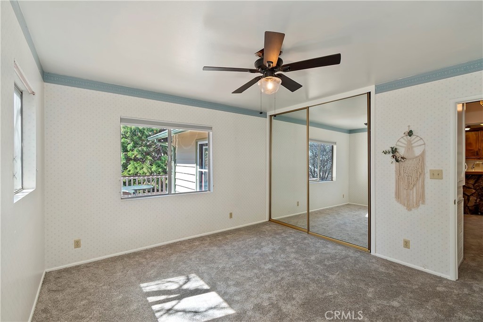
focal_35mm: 15
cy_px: 161
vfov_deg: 77.3
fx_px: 201
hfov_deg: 100.4
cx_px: 242
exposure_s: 1/30
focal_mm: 10
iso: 125
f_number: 8
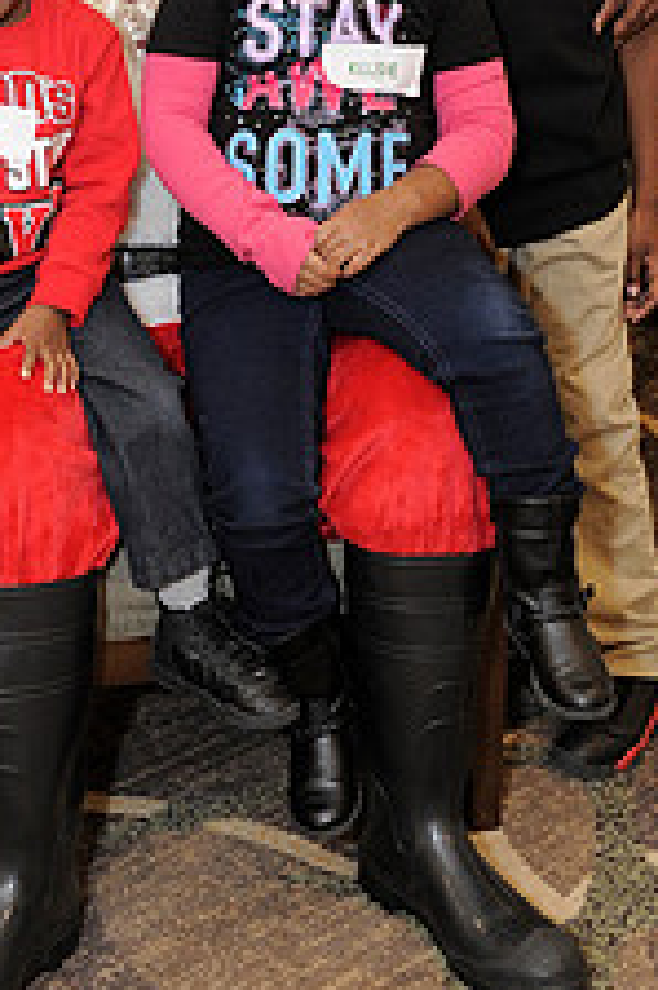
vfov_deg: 22.3
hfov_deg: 15.4
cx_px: 163
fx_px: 2416
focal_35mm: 88
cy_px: 0
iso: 1600
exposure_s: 1/100
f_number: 4
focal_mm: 34
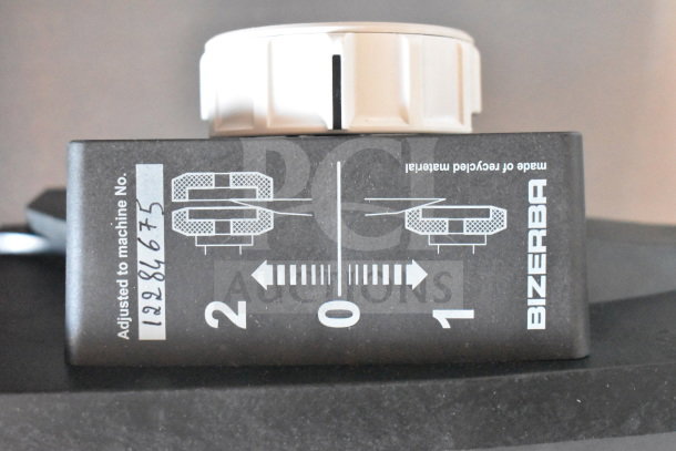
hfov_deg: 35.0
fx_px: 1071
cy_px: 226
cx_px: 338
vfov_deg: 23.8
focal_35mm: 57
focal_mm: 38
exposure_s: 1/60
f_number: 4.8
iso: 16000
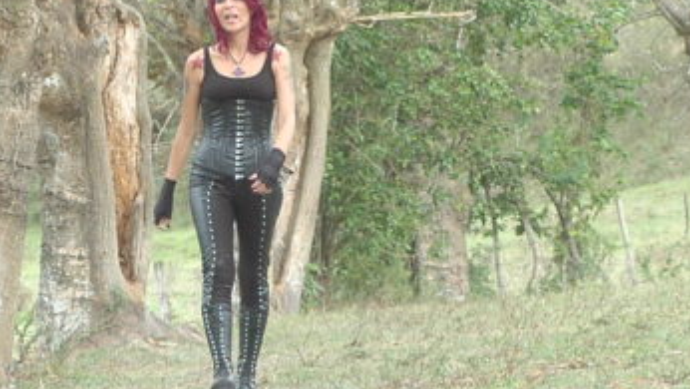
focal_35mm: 325
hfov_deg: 6.6
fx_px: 5949
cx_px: 172
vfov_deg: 3.7
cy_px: 145
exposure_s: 1/125
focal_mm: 70
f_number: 5.6
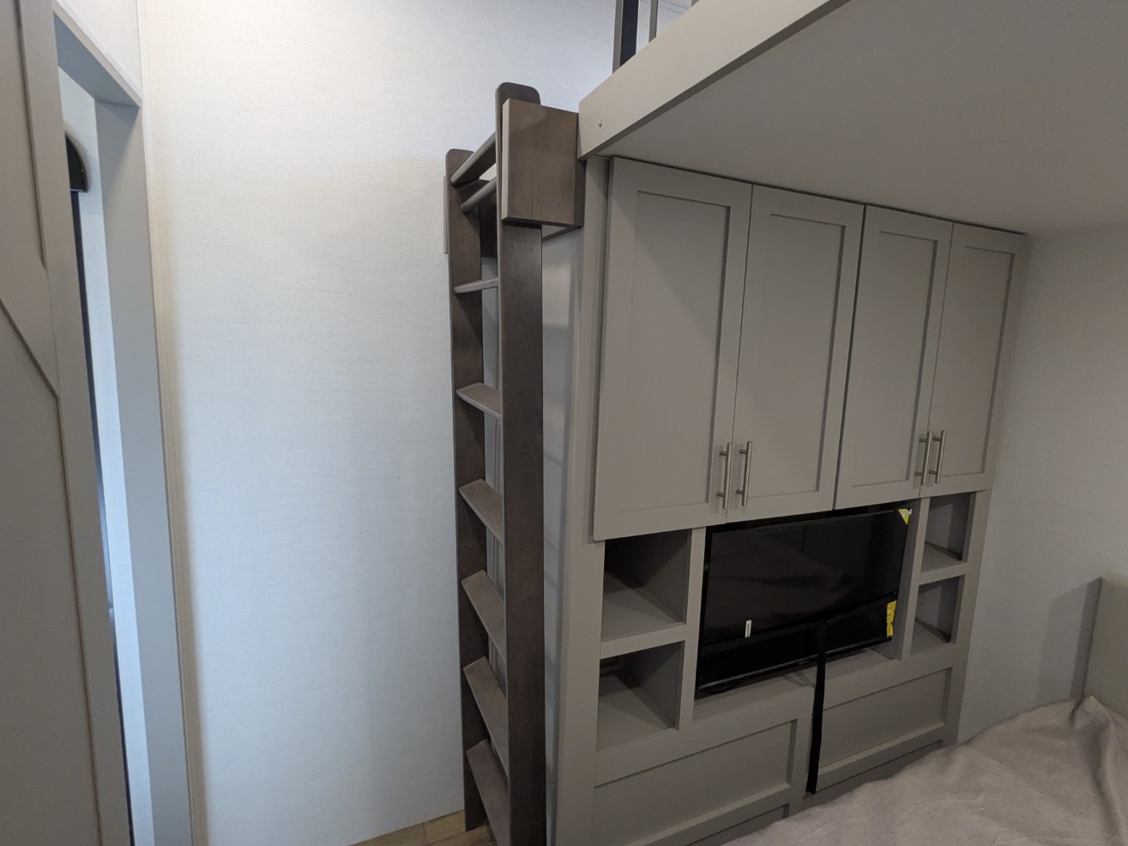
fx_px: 554
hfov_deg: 90.9
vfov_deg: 74.7
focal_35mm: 17
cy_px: 410
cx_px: 596
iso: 303
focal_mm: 2.35
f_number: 2.2
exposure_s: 1/84
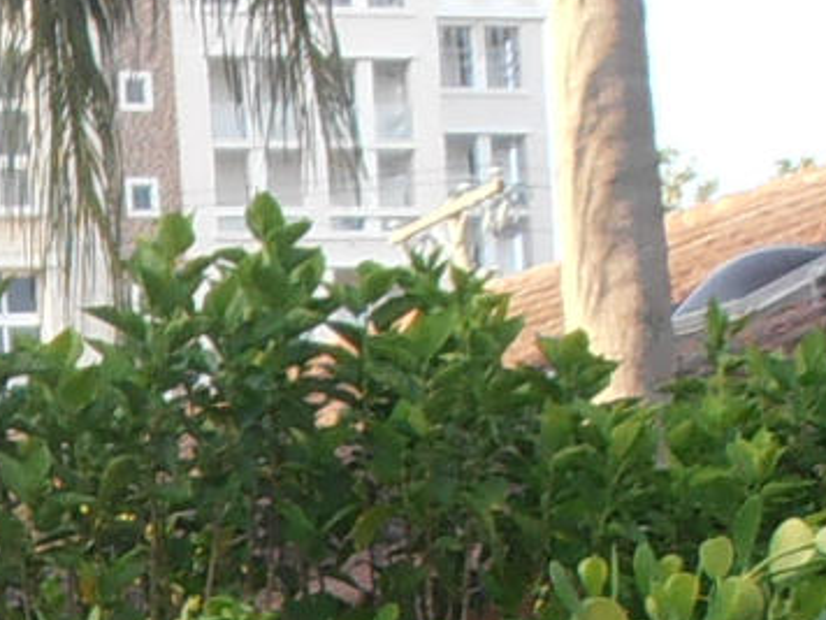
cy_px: 1430
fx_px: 4295
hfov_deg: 10.7
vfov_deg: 7.7
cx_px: -319
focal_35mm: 180
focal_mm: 4.2
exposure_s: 1/160
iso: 80
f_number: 3
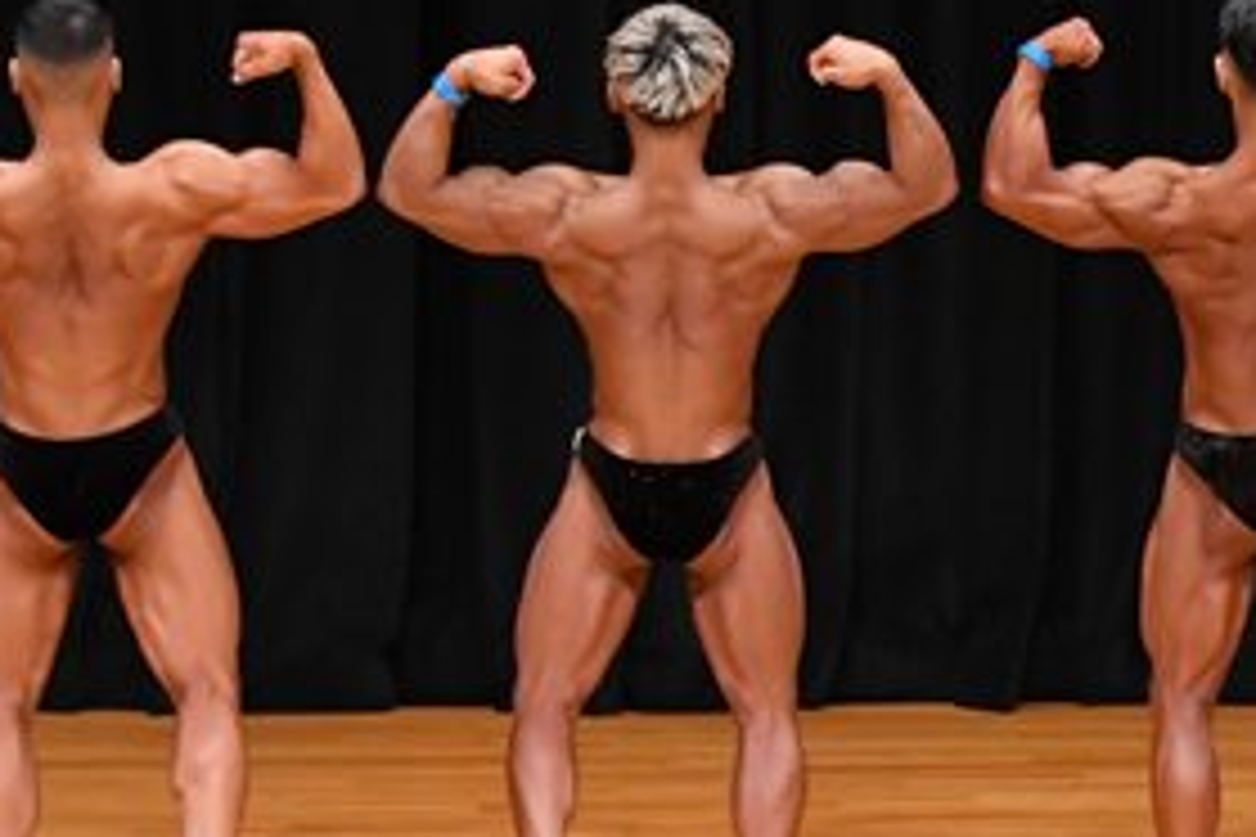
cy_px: 252
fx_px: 13361
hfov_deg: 5.4
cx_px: 1366
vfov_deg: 3.6
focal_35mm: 383
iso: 3200
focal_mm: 92
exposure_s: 1/400
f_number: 5.6
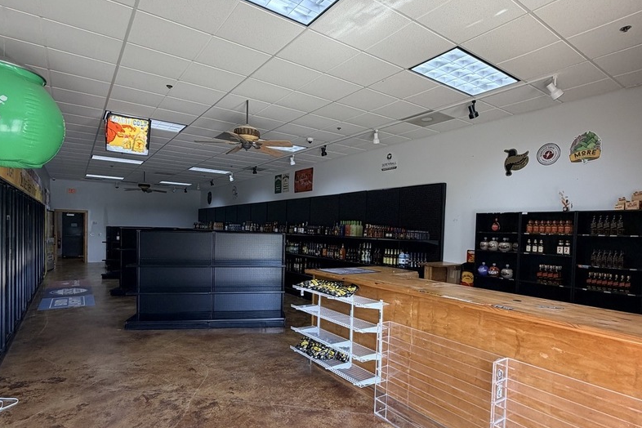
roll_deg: -1.7
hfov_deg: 84.0
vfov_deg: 61.7
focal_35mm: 20
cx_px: 321
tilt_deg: -0.6
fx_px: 357
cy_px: 243
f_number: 2.2
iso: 100
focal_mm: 2.22
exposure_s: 1/121
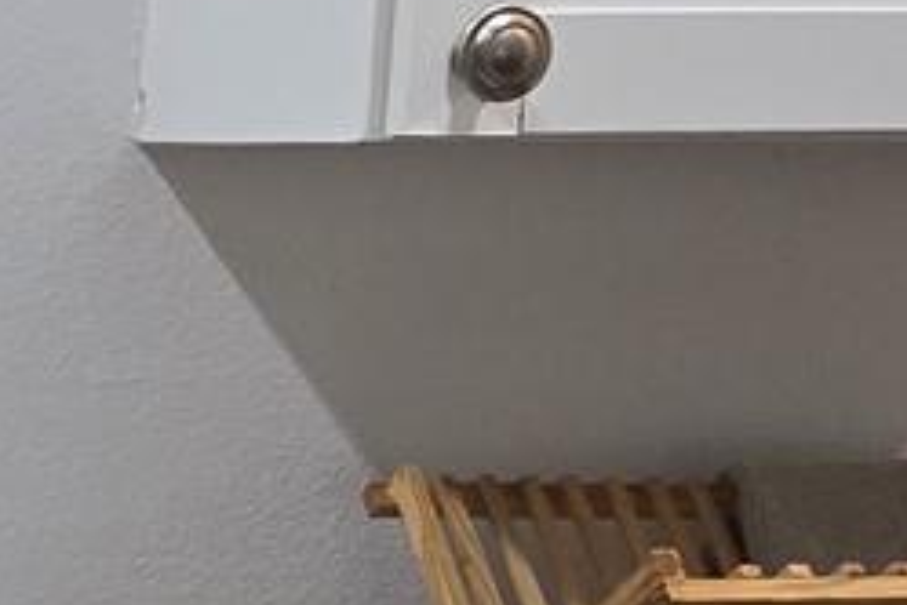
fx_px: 2192
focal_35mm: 87
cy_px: 671
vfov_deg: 15.3
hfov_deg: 18.8
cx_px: -656
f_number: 2.2
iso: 160
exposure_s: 1/60
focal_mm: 2.2
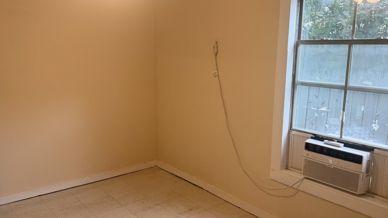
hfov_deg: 61.0
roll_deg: +0.1
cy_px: 122
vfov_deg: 36.6
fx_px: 329
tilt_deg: -12.1
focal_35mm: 32
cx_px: 186
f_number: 1.78
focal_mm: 6.76
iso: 160
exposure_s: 1/120
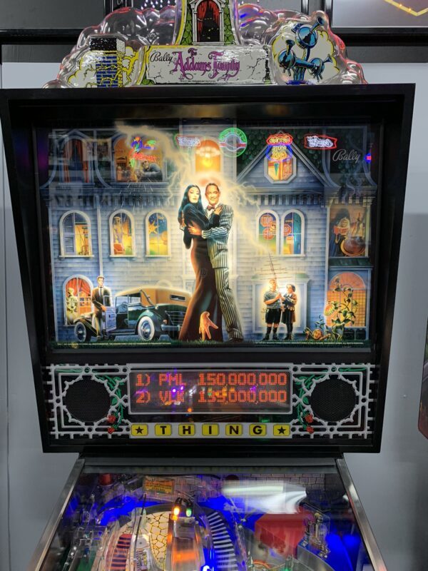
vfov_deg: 67.3
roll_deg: -1.1
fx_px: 429
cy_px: 286
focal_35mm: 26
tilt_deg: -3.5
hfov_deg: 53.1
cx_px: 214
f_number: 1.8
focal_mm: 4.25
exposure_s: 1/60
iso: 100
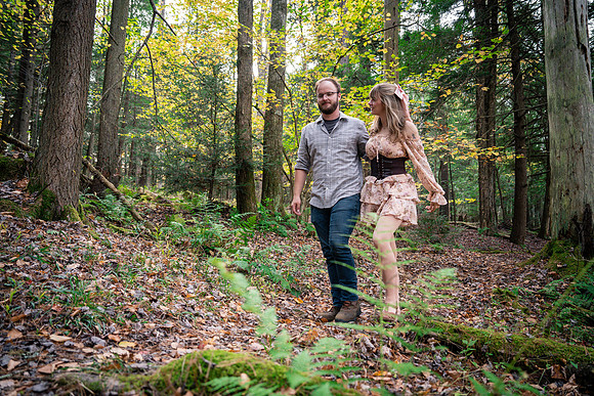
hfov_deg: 73.7
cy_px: 198
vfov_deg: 53.2
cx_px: 297
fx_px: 396
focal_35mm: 24
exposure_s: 1/250
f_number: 2.8
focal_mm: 24
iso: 2000
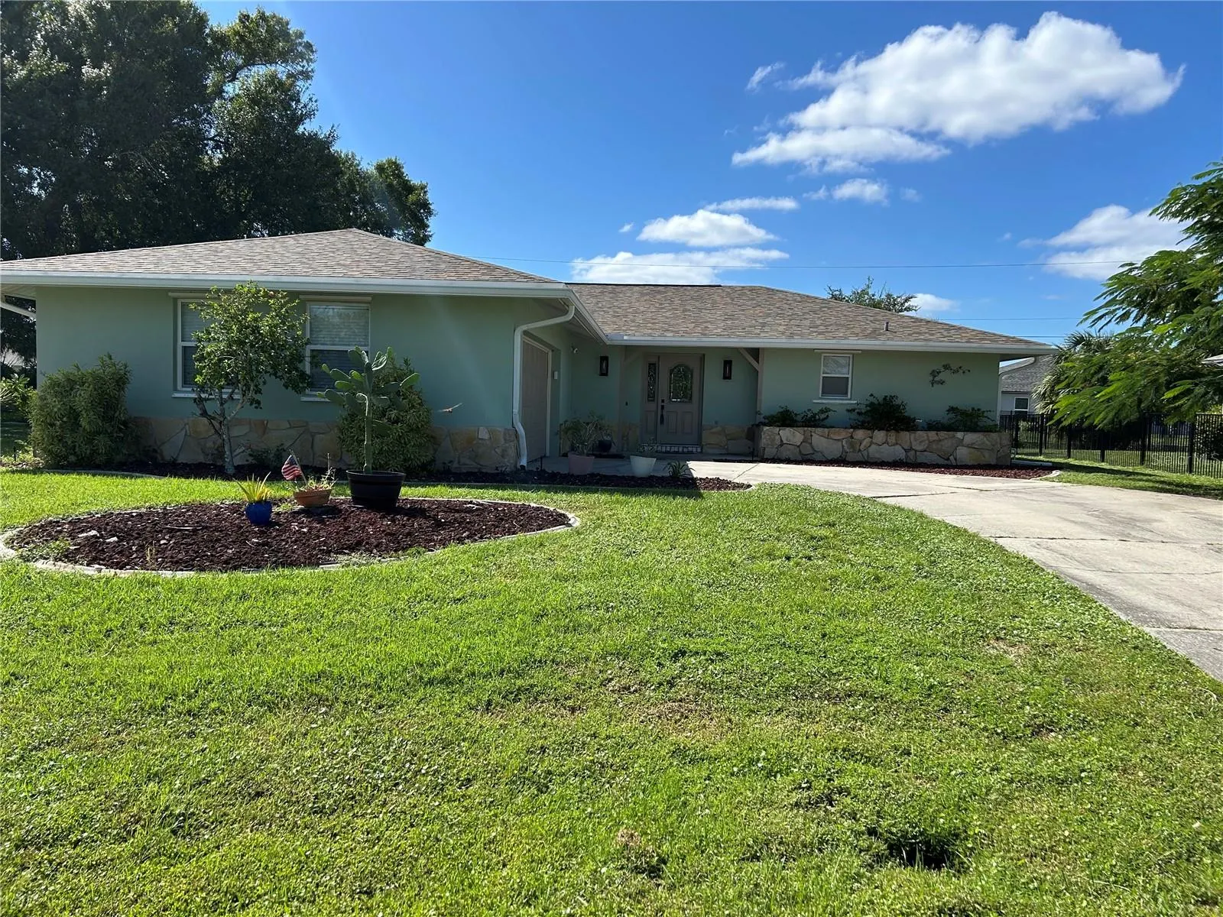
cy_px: 458
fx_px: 919
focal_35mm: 26
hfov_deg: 67.3
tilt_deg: -3.8
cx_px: 612
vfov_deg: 53.1
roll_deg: -0.9
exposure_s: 1/3968
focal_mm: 5.7
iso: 50
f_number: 1.5
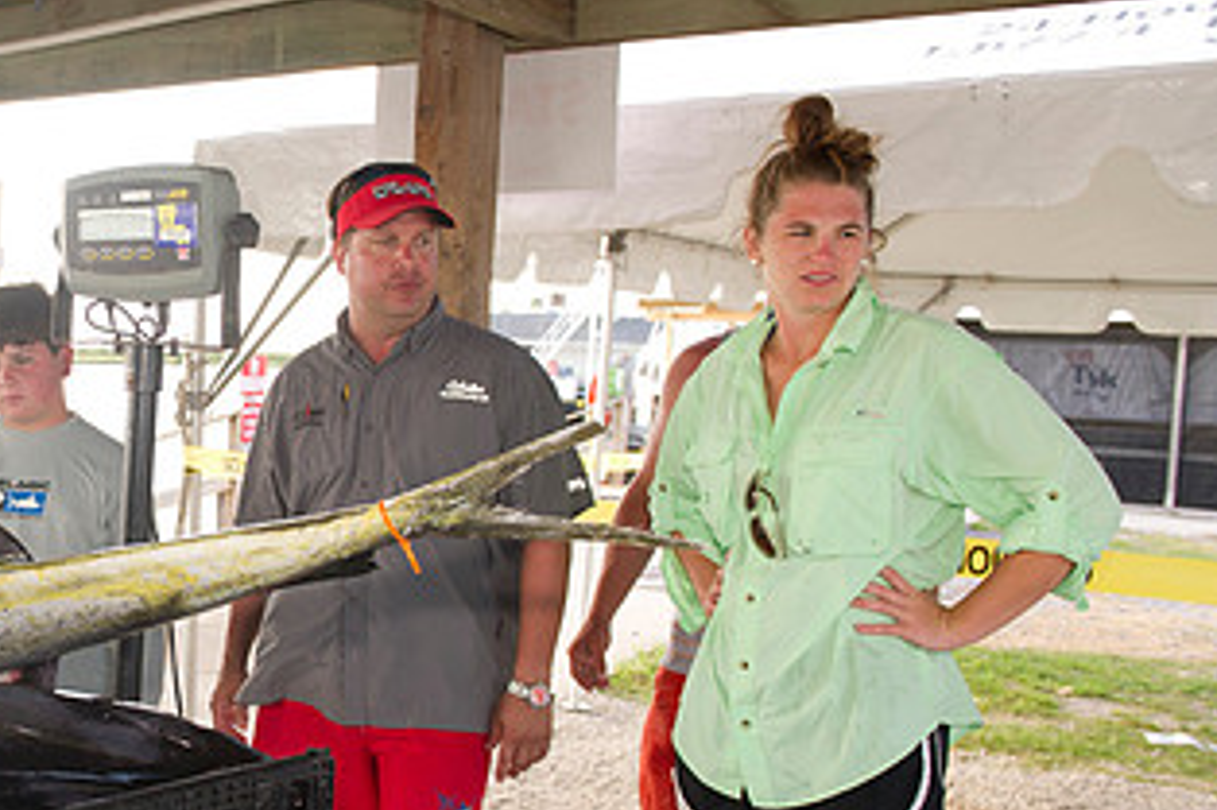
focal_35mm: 48
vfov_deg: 28.0
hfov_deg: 38.1
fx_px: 1622
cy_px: 481
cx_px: 105
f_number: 5
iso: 400
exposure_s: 1/200
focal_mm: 26
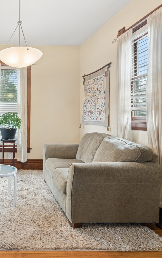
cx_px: 3
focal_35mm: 26
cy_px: 121
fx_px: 184
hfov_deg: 41.8
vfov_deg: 70.4
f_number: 10
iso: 400
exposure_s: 1/5
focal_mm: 16
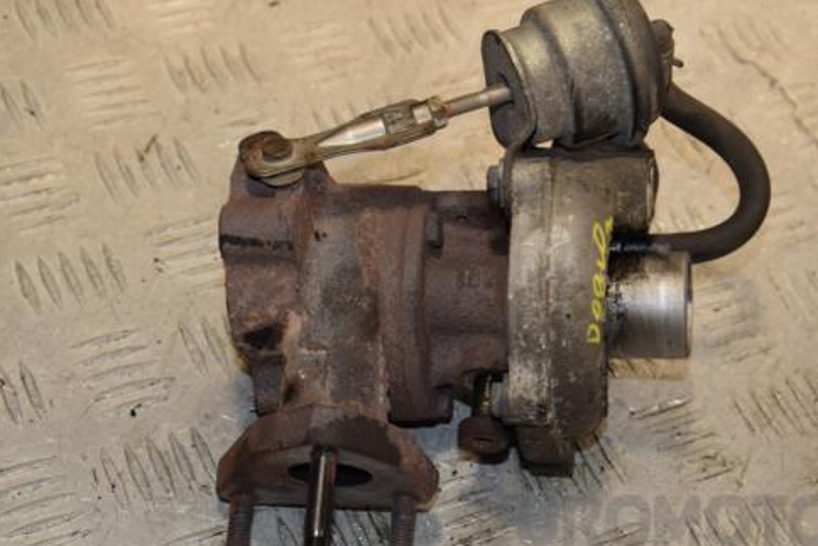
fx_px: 2114
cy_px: 296
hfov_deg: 21.9
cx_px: 446
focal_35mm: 93
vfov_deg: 14.7
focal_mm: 50
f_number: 7.1
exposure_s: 1/200
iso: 800
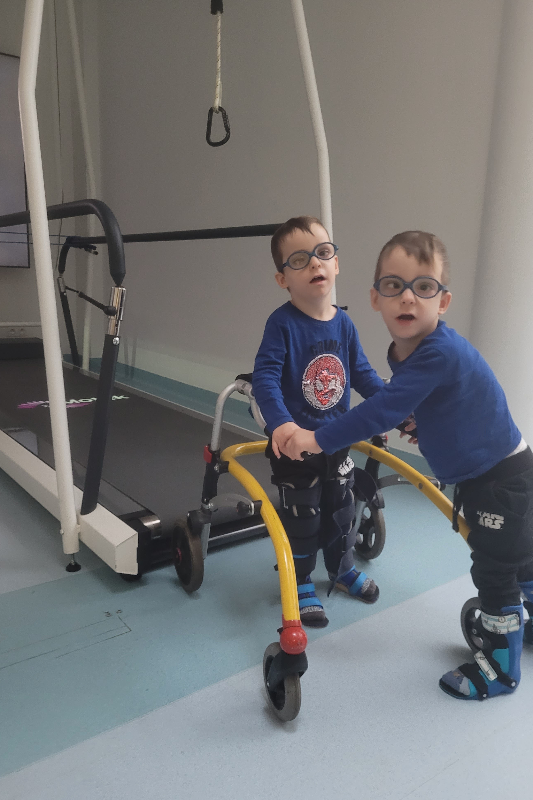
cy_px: 403
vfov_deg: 65.5
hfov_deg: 46.4
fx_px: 622
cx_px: 282
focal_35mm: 28
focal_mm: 5.4
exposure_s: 1/25
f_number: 1.8
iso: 640
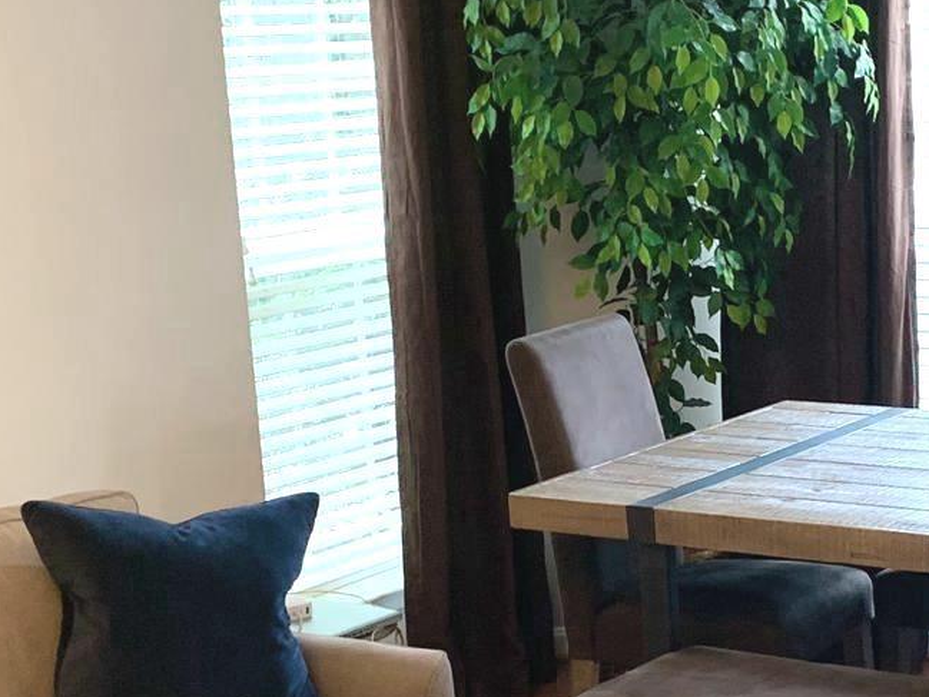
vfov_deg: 17.9
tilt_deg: -13.7
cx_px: 648
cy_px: 499
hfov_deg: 23.7
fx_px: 2201
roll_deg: +3.3
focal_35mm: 82
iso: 125
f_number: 1.8
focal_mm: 4.25
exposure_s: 1/60
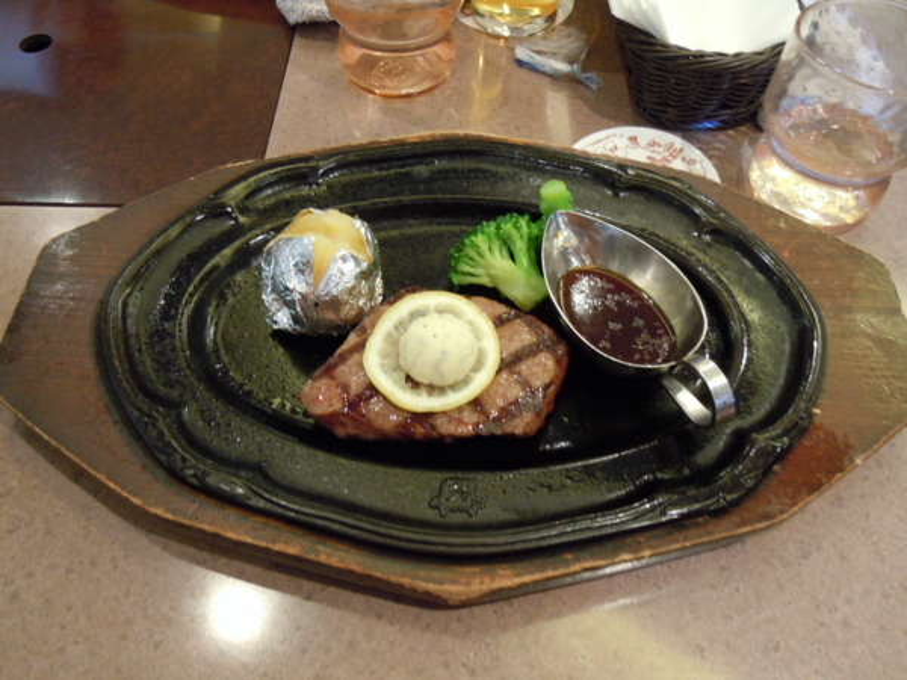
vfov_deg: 46.8
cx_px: 454
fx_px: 786
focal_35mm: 30
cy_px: 340
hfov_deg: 60.0
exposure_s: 1/10
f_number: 3.5
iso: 400
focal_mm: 5.4
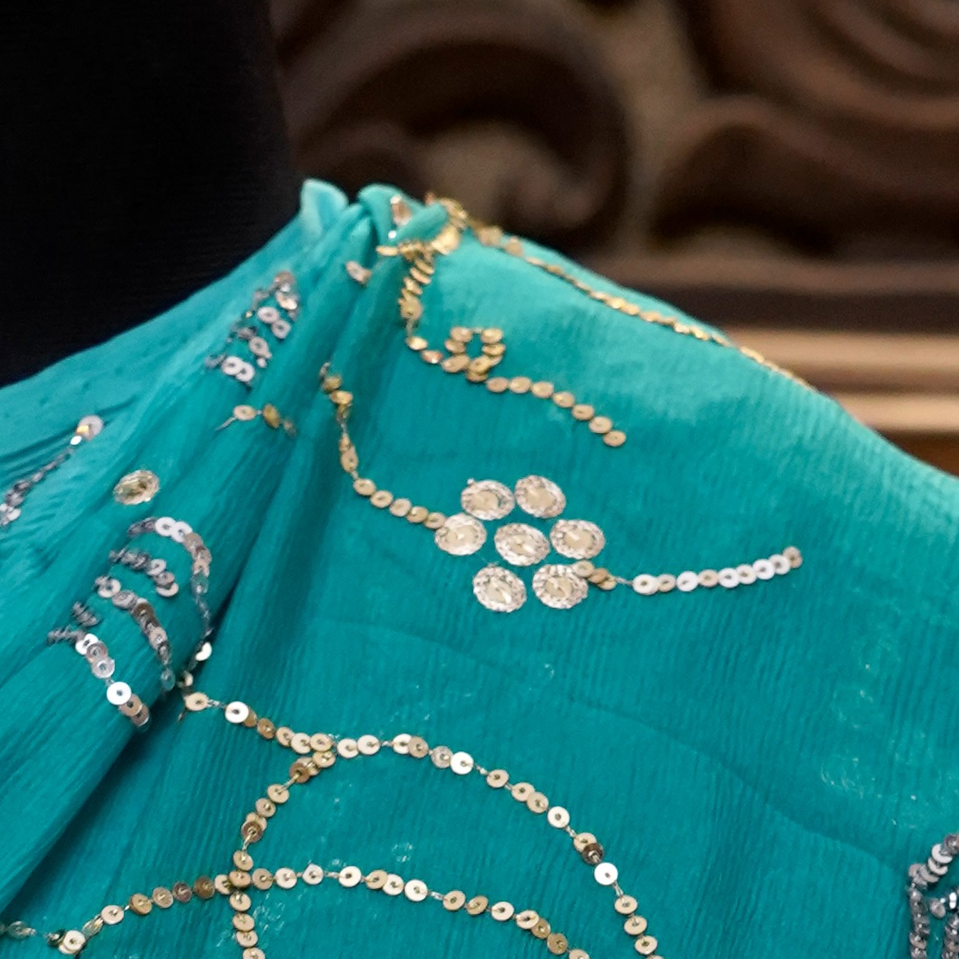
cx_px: -166
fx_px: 7366
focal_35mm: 235
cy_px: 1897
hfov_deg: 7.4
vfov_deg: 7.2
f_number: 5
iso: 2000
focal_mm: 50
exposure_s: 1/100
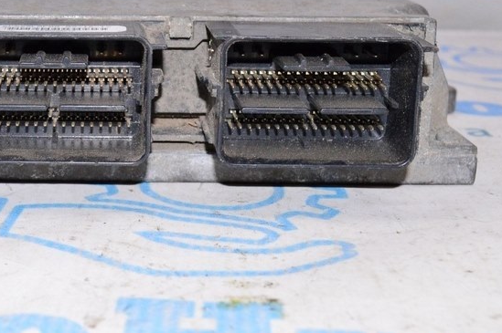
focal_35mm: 70
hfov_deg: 28.0
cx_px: 68
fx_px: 974
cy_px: 73
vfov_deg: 19.3
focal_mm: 25
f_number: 8
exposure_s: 1/160
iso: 1600
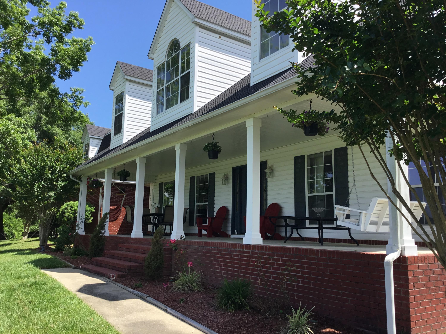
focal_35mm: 31
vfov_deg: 45.4
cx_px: 223
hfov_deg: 58.4
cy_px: 167
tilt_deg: +8.0
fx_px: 399
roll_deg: -1.0
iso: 25
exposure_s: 1/715
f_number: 2.4
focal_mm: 3.3
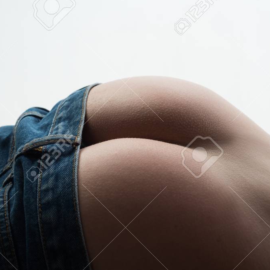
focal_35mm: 99
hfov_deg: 17.6
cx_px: 125
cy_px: 140
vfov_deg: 17.6
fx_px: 874
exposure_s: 1/200
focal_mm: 60
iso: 100
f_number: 10
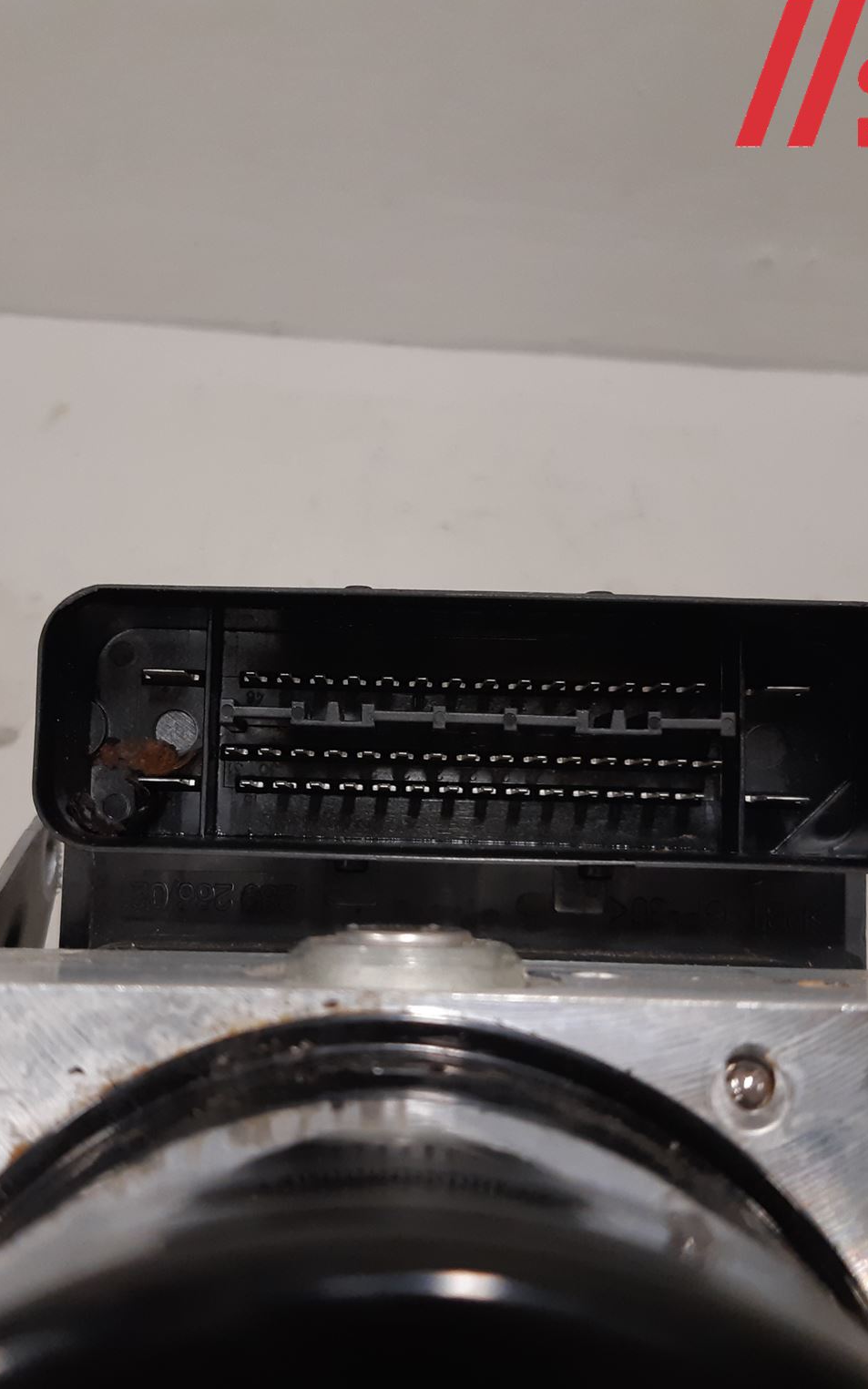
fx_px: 1401
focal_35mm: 37
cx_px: 362
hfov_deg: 34.4
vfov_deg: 52.8
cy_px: 692
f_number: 1.7
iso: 160
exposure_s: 1/50
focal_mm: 3.93
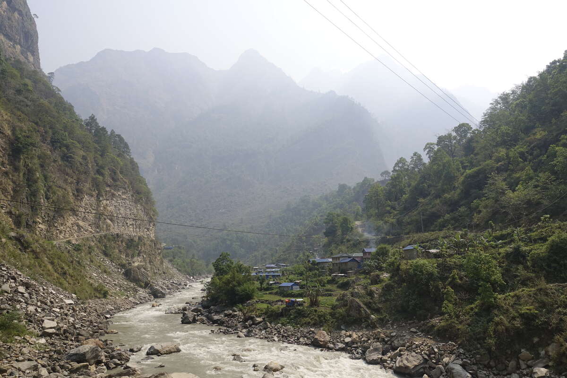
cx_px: 284
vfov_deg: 53.1
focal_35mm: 24
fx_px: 378
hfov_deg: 73.7
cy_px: 189
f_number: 5.6
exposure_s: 1/500
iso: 125
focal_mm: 8.8
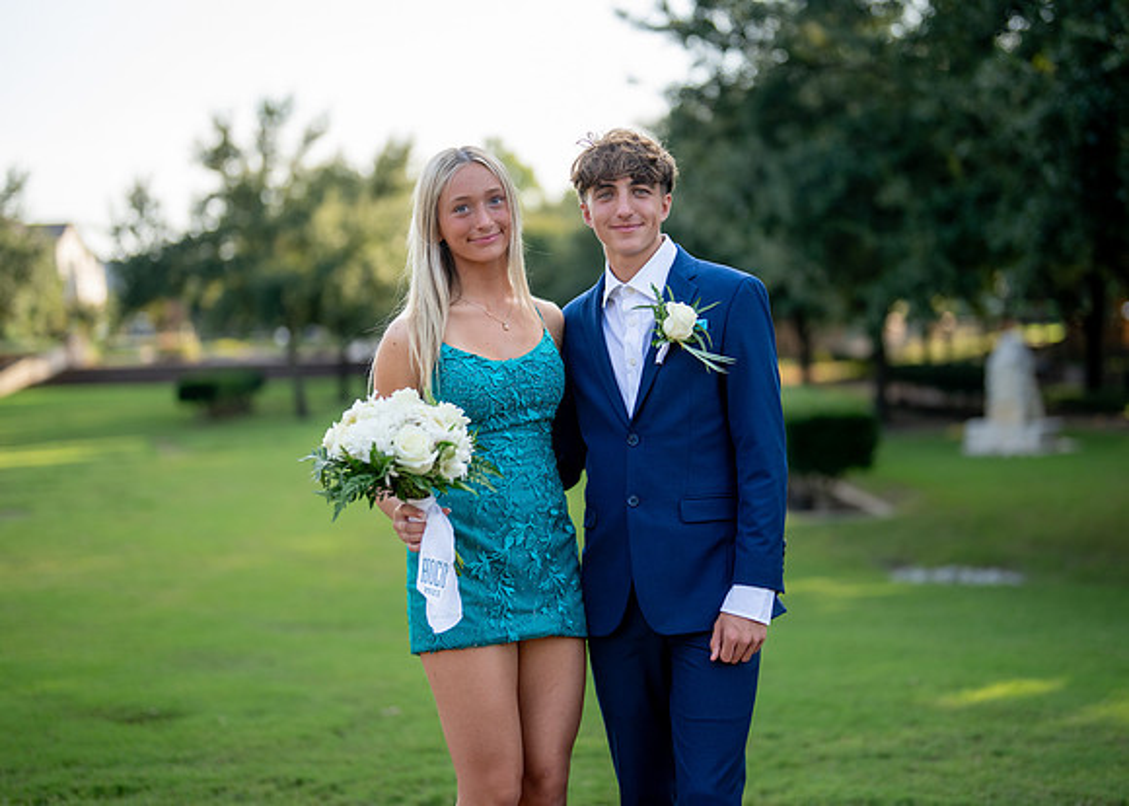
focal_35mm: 56
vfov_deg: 25.2
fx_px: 1801
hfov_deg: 34.8
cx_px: 613
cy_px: 397
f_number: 1.2
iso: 200
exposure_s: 1/2500
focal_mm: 50
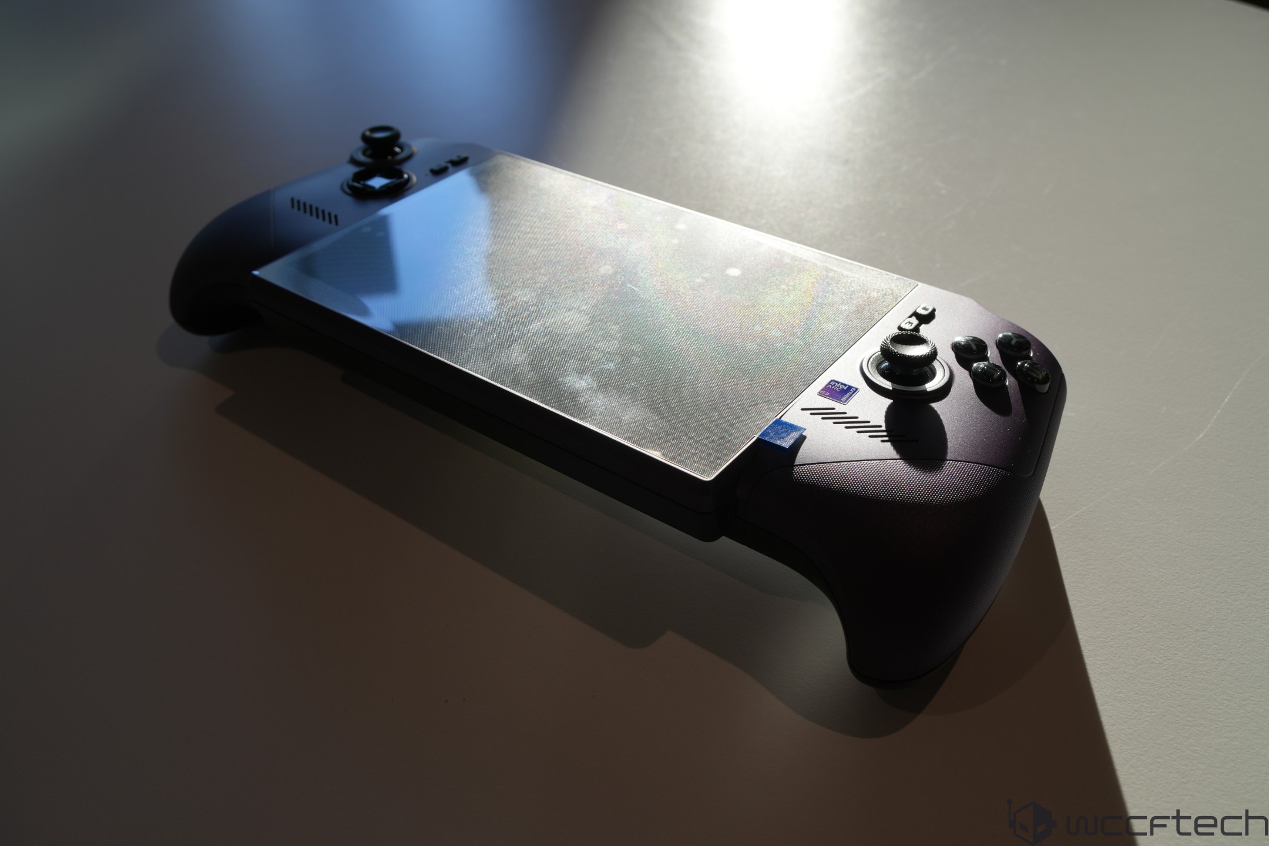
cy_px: 423
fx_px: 1057
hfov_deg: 61.9
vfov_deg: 43.6
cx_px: 634
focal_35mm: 30
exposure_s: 1/100
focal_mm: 20
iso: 100
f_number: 5.6
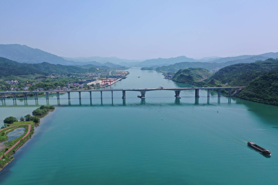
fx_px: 216
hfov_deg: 65.5
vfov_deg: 46.4
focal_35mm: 28
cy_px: 92
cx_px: 139
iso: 100
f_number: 3.2
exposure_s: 1/320
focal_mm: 10.26
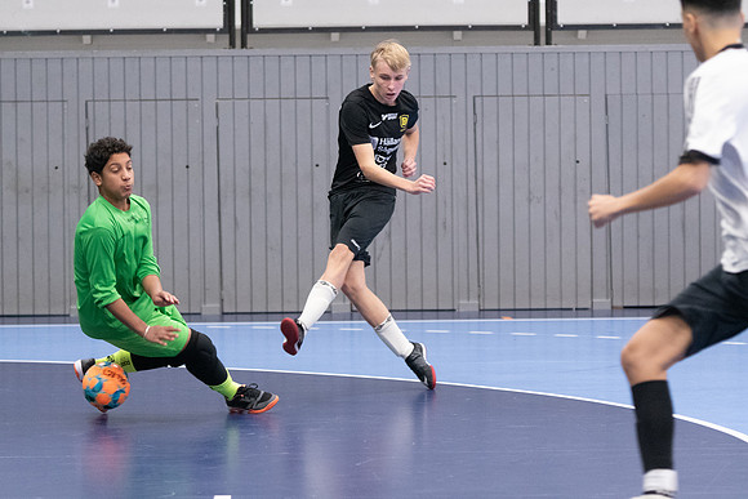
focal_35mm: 163
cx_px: 374
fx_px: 3382
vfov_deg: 8.4
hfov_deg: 12.6
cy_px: 250
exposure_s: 1/500
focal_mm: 105
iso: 8000
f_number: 3.2
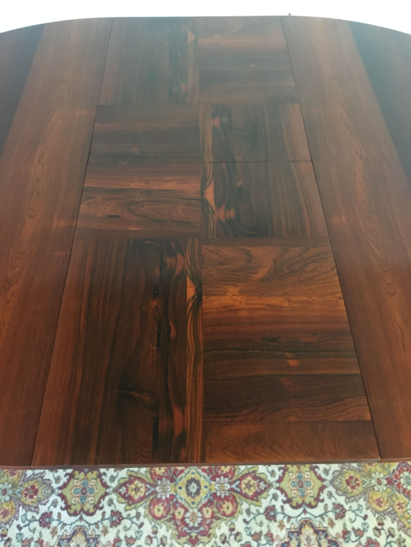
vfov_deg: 61.7
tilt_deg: -54.4
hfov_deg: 48.2
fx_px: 459
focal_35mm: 29
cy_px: 274
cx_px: 206
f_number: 2.2
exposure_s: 1/17
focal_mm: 4.15
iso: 320
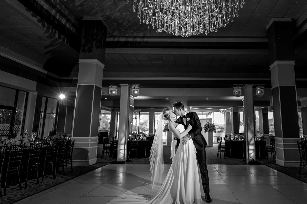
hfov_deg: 74.9
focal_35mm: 23
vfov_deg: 55.0
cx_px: 190
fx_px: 196
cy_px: 93
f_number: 2.8
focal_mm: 14
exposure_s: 1/250
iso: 1000
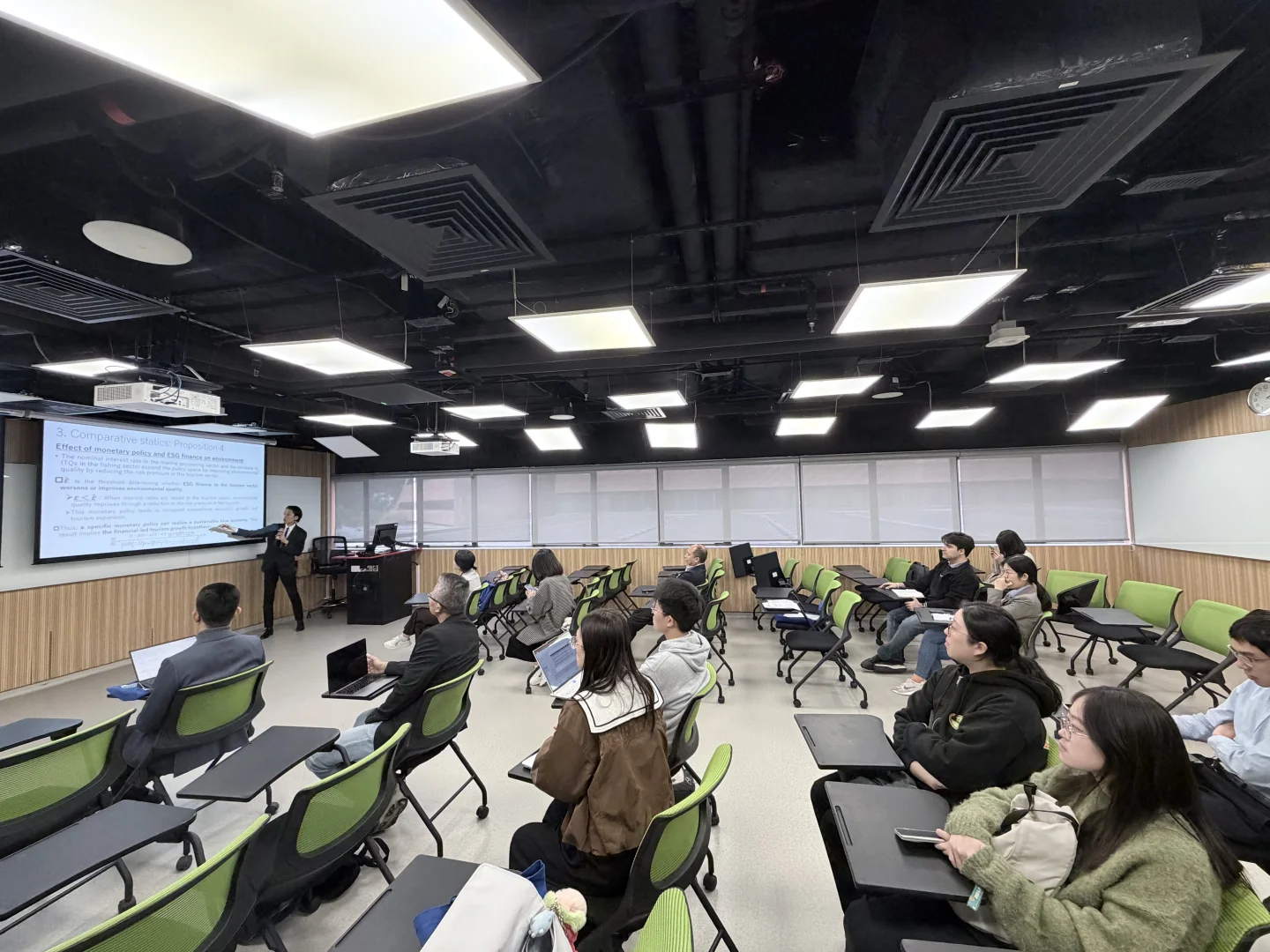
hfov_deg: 102.1
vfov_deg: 85.7
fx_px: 514
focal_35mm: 14
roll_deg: +1.5
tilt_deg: +2.7
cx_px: 635
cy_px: 476
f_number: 2.2
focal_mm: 2.22
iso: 320
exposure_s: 1/114
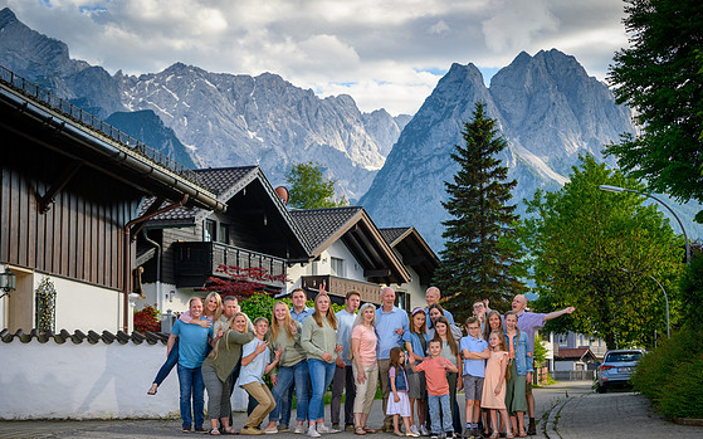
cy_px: 240
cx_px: 355
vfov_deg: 17.6
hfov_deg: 27.9
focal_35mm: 74
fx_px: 1417
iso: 400
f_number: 5.6
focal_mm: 70
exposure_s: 1/1000
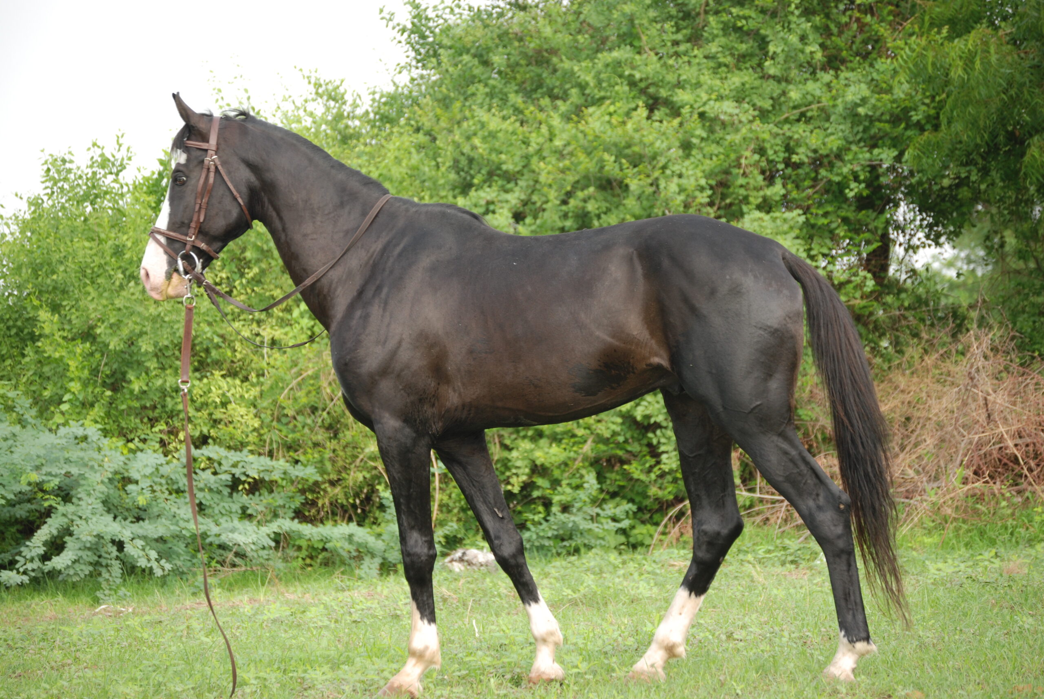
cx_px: 522
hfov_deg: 14.4
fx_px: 4138
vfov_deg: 9.7
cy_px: 350
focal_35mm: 142
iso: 200
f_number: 5.6
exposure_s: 1/200
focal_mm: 95
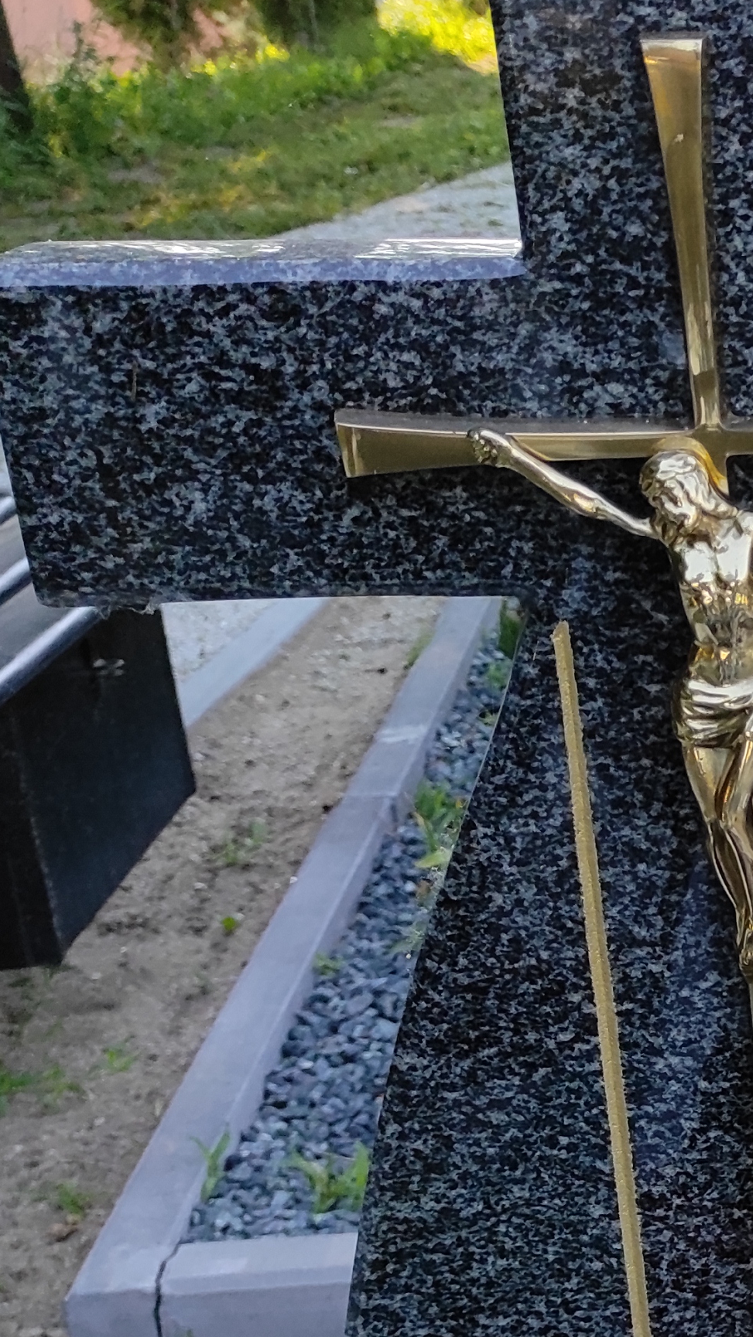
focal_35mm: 63
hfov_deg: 16.4
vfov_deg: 33.2
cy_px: 841
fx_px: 2235
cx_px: 1316
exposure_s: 1/478
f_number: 1.89
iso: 100
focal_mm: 5.43
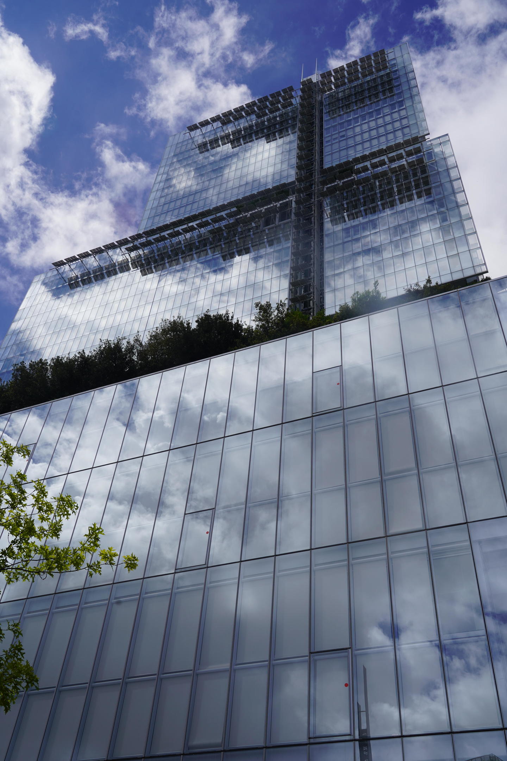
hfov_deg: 42.3
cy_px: 380
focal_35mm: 31
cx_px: 254
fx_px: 655
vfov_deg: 60.3
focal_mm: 31
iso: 100
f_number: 10
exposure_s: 1/320
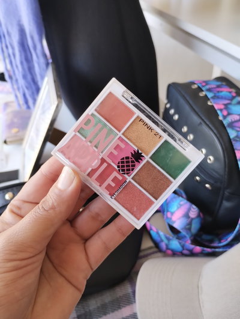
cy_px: 160
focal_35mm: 28
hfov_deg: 49.9
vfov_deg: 63.4
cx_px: 120
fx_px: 258
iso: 236
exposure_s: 1/50
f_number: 1.8
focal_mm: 4.27
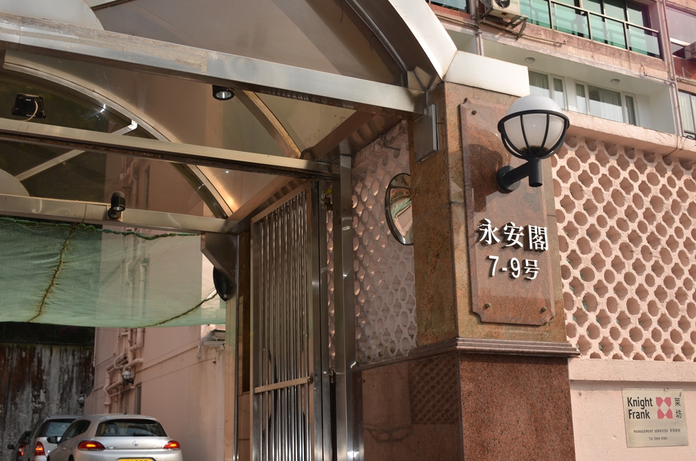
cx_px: 348
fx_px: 810
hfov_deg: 46.5
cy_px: 230
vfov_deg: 31.7
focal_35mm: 42
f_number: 6.3
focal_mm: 28
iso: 100
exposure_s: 1/250
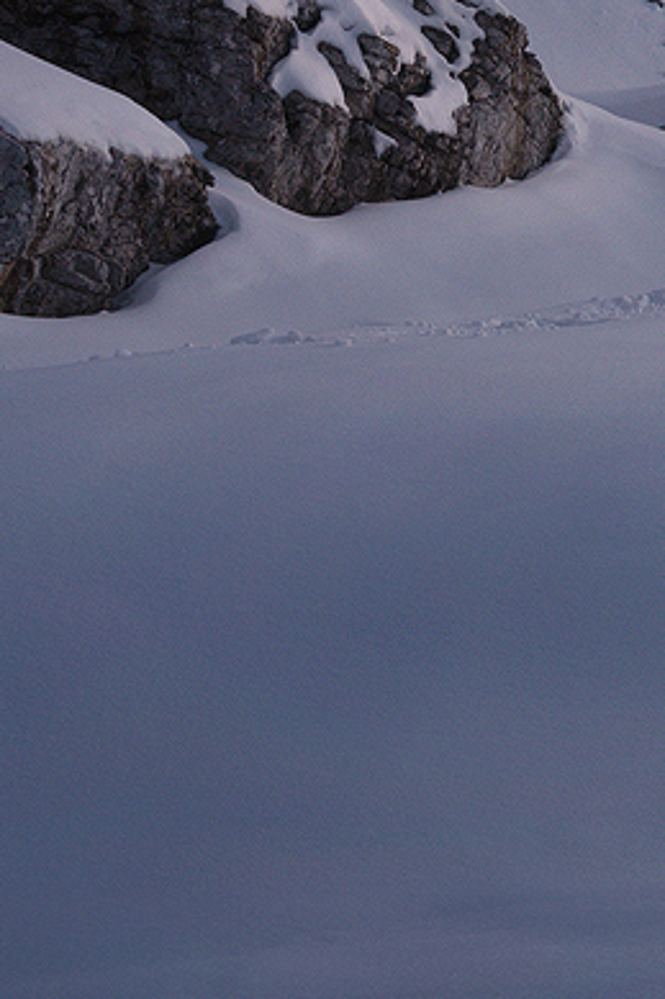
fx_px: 2191
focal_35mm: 79
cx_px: 1057
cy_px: 645
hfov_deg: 15.6
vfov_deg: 25.6
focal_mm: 15
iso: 200
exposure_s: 1/15
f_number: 14
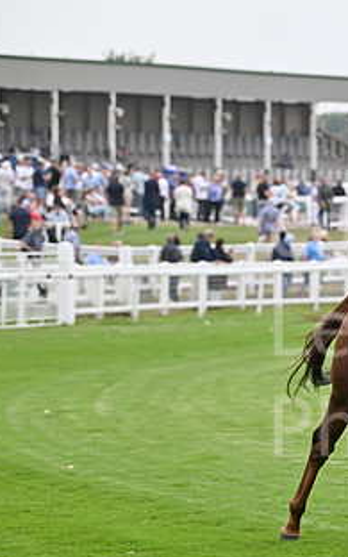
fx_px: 4021
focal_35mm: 265
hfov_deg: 4.9
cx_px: 505
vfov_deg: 7.9
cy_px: 344
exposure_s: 1/500
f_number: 5
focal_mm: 140
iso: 640
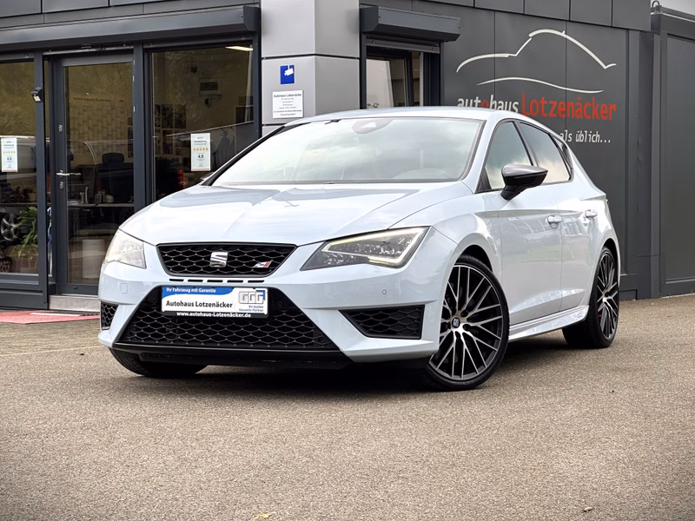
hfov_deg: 25.3
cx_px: 348
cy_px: 260
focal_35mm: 77
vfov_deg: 19.1
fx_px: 1546
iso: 32
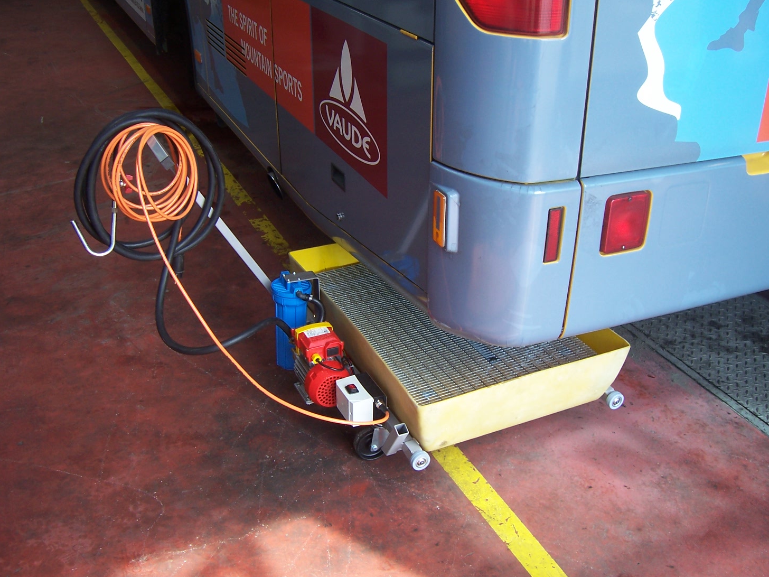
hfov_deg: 50.1
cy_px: 285
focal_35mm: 37
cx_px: 380
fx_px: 822
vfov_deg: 38.7
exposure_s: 1/90
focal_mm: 6
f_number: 3
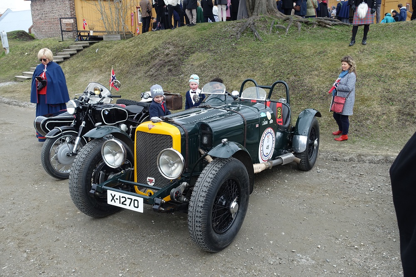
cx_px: 208
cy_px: 138
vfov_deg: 37.8
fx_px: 404
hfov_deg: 54.5
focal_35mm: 35
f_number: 4
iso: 125
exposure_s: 1/250
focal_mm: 12.99
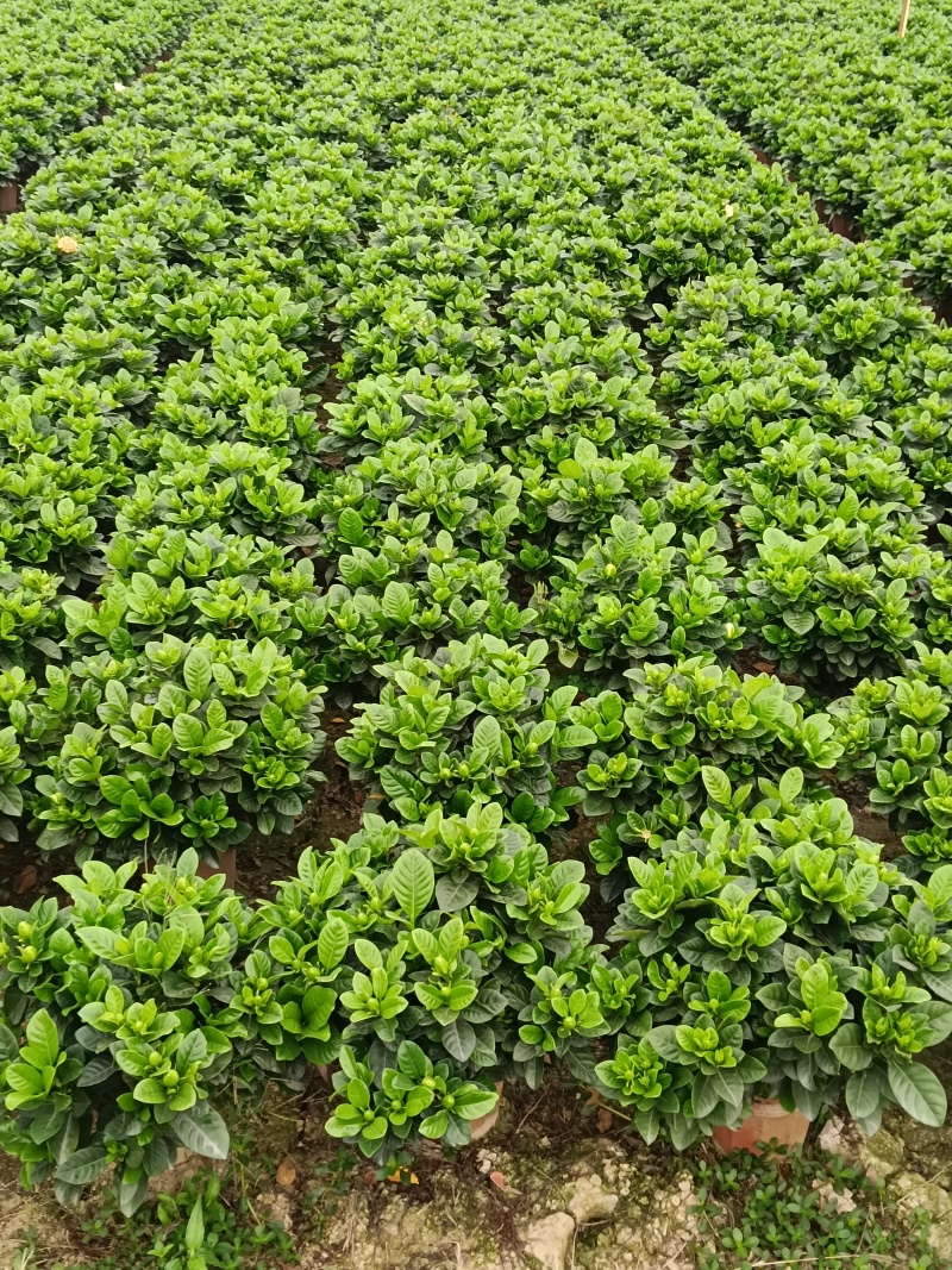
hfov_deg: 35.1
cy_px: 635
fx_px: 1504
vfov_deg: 45.8
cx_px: 476
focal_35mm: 41
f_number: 1.8
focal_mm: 4.05
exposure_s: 1/50
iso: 753
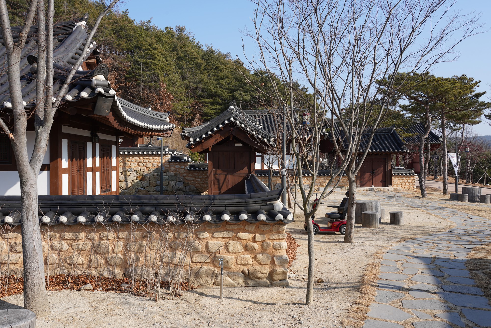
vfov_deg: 42.3
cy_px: 164
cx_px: 246
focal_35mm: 31
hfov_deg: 60.3
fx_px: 423
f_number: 11
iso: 100
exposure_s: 1/100
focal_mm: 31
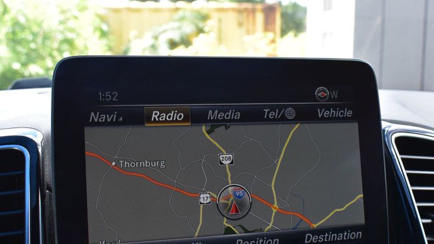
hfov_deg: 38.5
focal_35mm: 54
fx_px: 618
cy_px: 144
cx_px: 271
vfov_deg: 22.3
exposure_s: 1/60
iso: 400
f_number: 8
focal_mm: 25
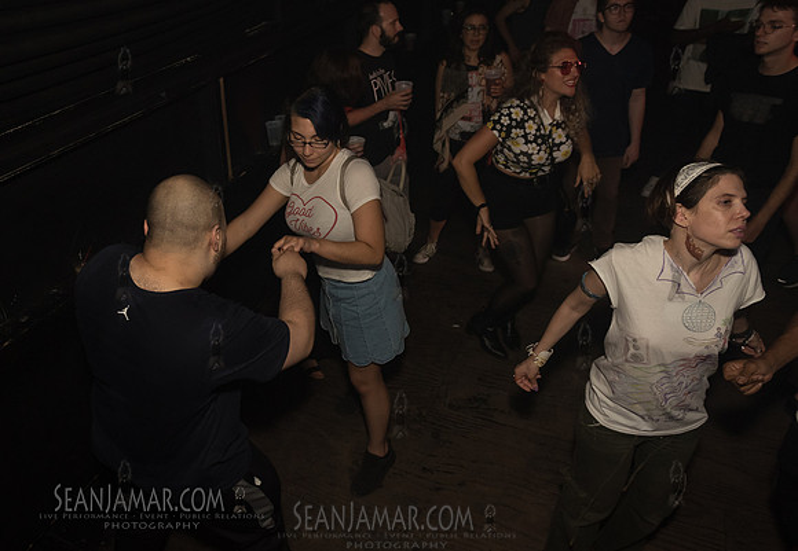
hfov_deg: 61.0
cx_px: 298
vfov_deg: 44.9
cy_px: 255
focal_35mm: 30
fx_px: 667
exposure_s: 1/250
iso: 2000
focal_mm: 24
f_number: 3.5
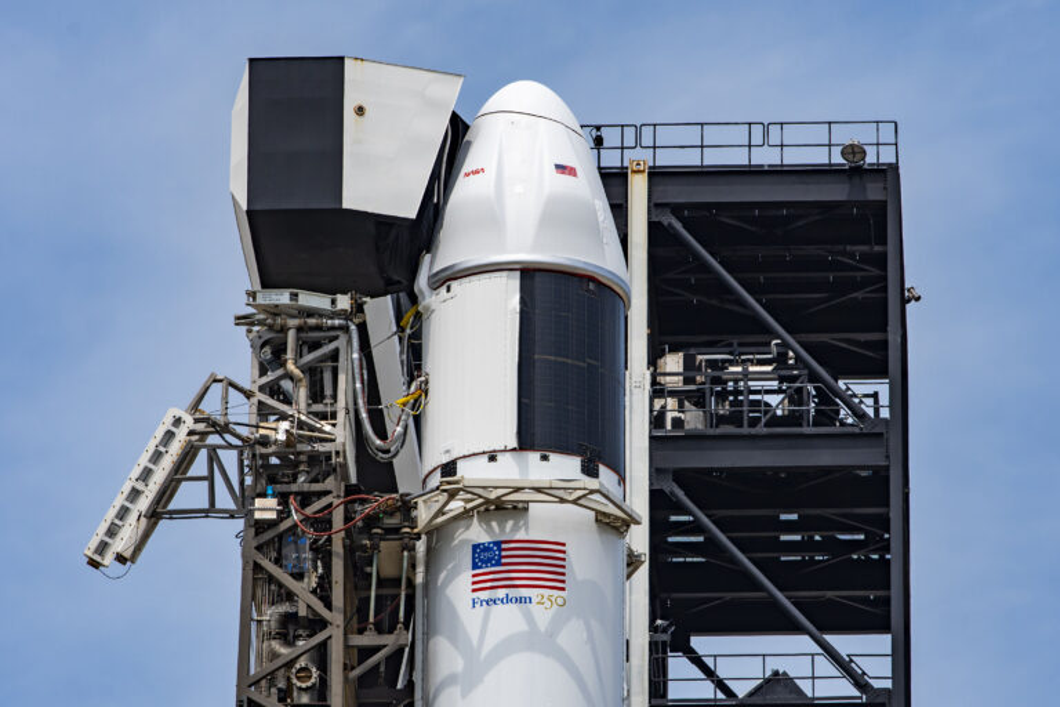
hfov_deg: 6.4
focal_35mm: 322
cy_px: 376
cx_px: 563
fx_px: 9468
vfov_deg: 4.3
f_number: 8
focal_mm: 200
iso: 100
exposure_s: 1/1000
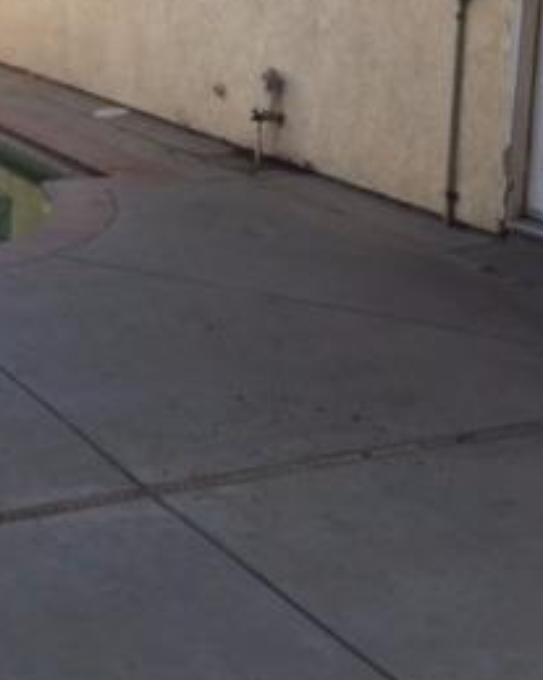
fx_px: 1407
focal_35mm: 70
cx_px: 58
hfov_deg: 21.4
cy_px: 192
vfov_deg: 26.9
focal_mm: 4.15
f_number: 2.2
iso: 32
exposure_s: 1/366
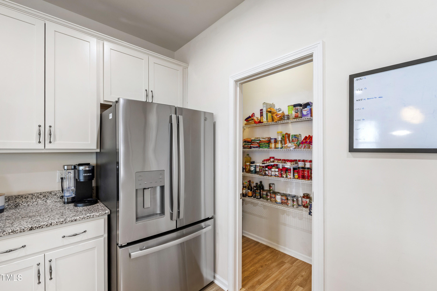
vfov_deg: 77.3
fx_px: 182
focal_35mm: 15
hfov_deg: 100.4
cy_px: 146
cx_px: 218
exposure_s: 1/1.67
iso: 100
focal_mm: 10
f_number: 8
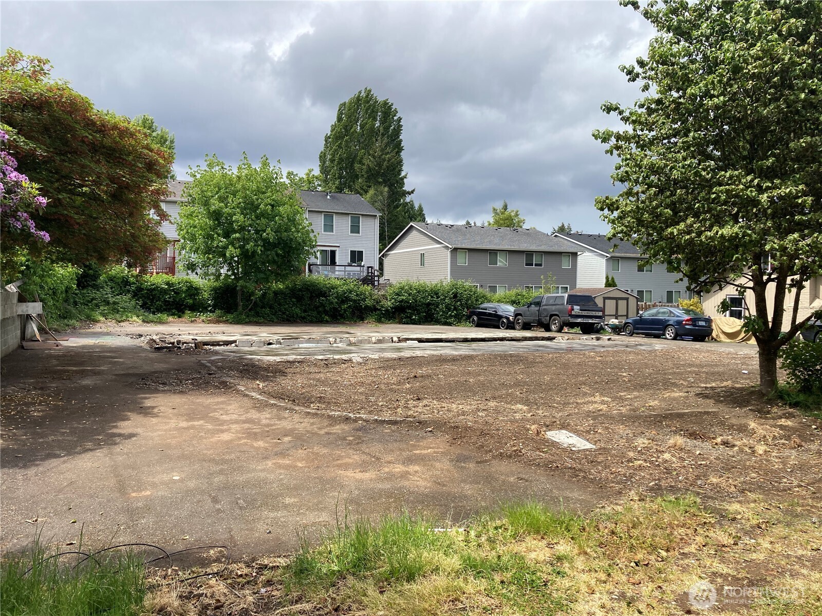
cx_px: 411
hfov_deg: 63.4
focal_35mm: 28
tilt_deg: -1.4
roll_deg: -0.9
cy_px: 308
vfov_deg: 49.7
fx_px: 665
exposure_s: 1/1429
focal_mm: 3.99
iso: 20
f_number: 1.8
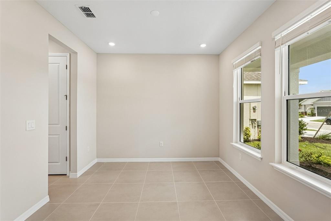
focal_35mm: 16
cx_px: 166
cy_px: 110
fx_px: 147
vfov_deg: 73.7
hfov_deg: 96.8
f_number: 8
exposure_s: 1/80
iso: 400
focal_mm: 16
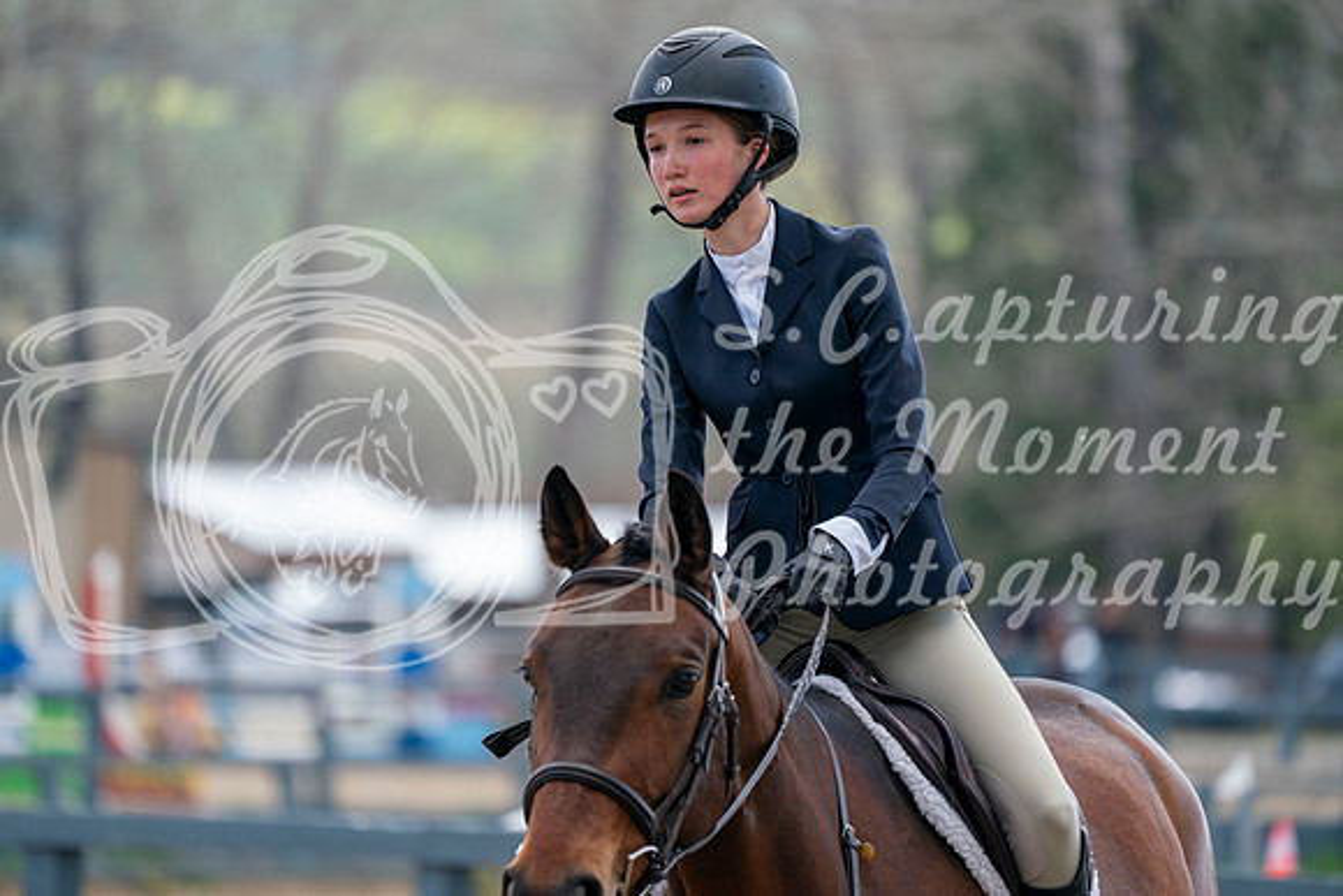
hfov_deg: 5.2
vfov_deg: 3.4
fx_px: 14925
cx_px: 672
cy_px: 448
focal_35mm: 400
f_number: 5.6
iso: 320
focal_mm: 400
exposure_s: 1/500
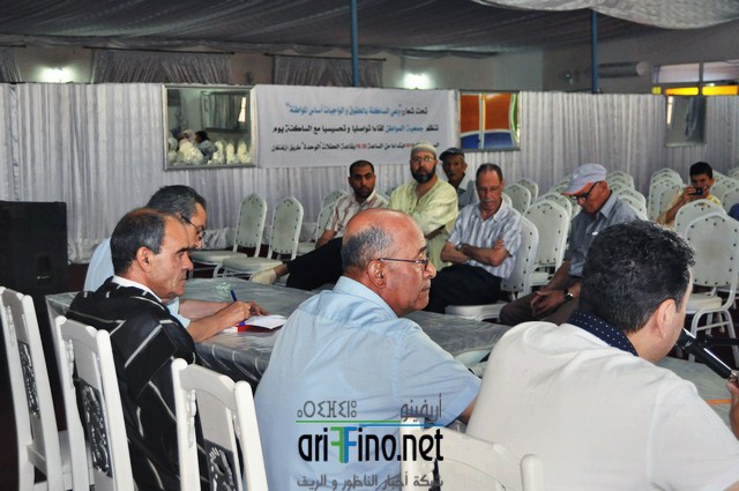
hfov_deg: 38.9
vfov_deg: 26.4
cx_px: 370
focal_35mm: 51
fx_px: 1046
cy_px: 246
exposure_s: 1/60
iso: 800
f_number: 4.5
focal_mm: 34
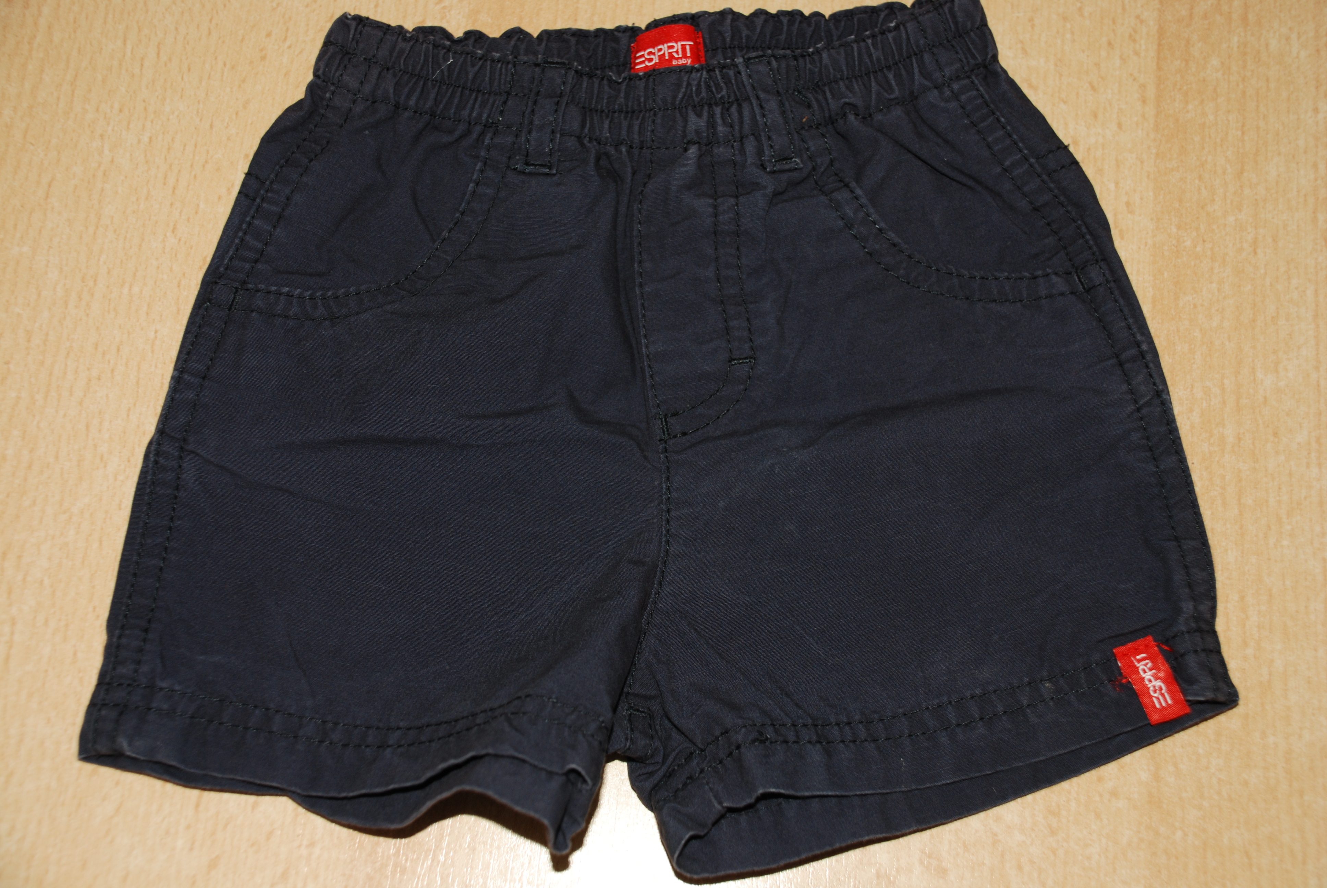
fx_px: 1771
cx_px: 664
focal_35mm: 48
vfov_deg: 28.2
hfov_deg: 41.1
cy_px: 444
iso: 200
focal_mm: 32
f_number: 4.2
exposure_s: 1/60
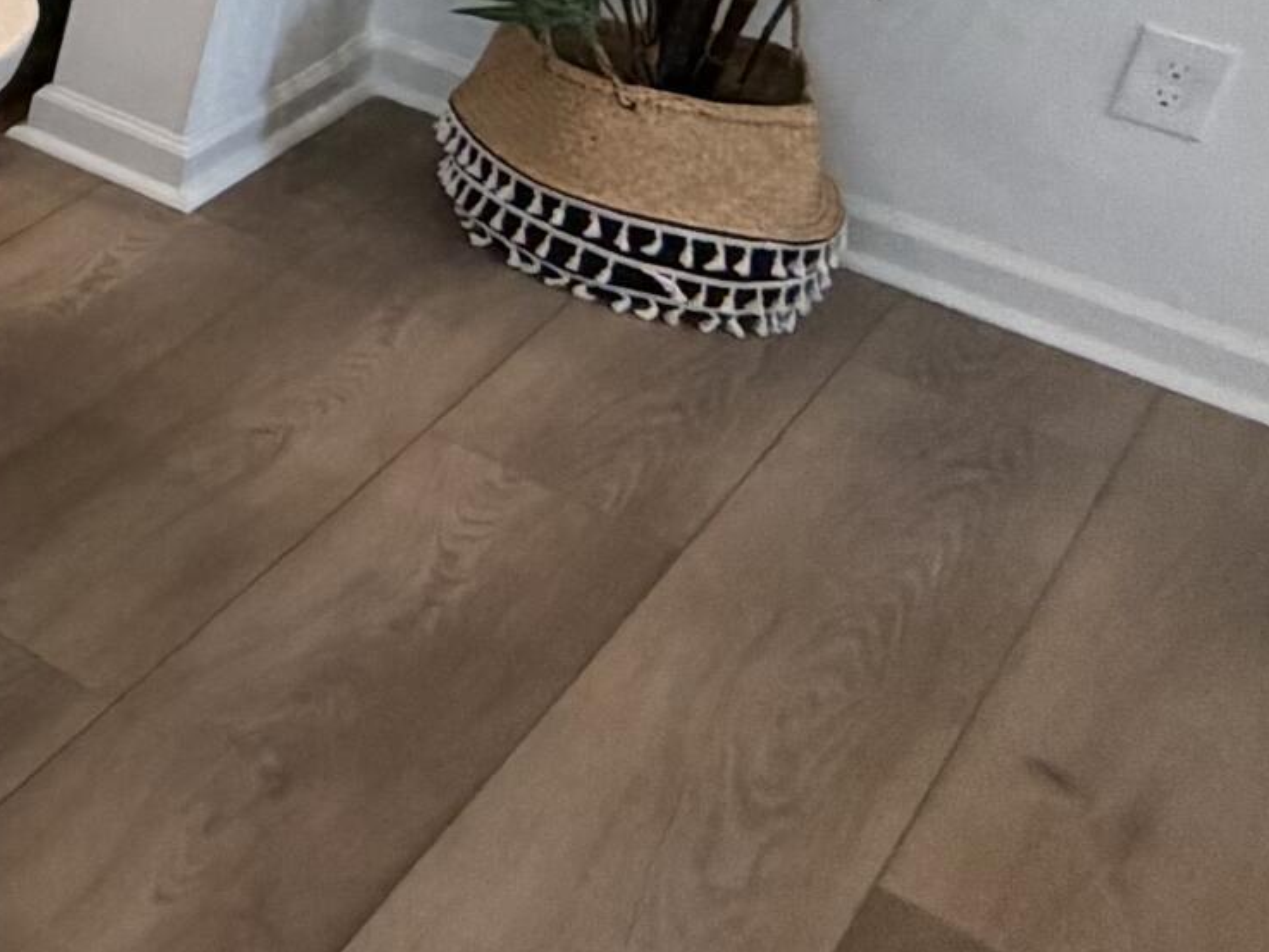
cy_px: -415
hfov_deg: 19.8
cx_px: -1212
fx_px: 2090
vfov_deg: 22.0
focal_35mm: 57
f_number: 2.2
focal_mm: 2.22
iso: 250
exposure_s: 1/120
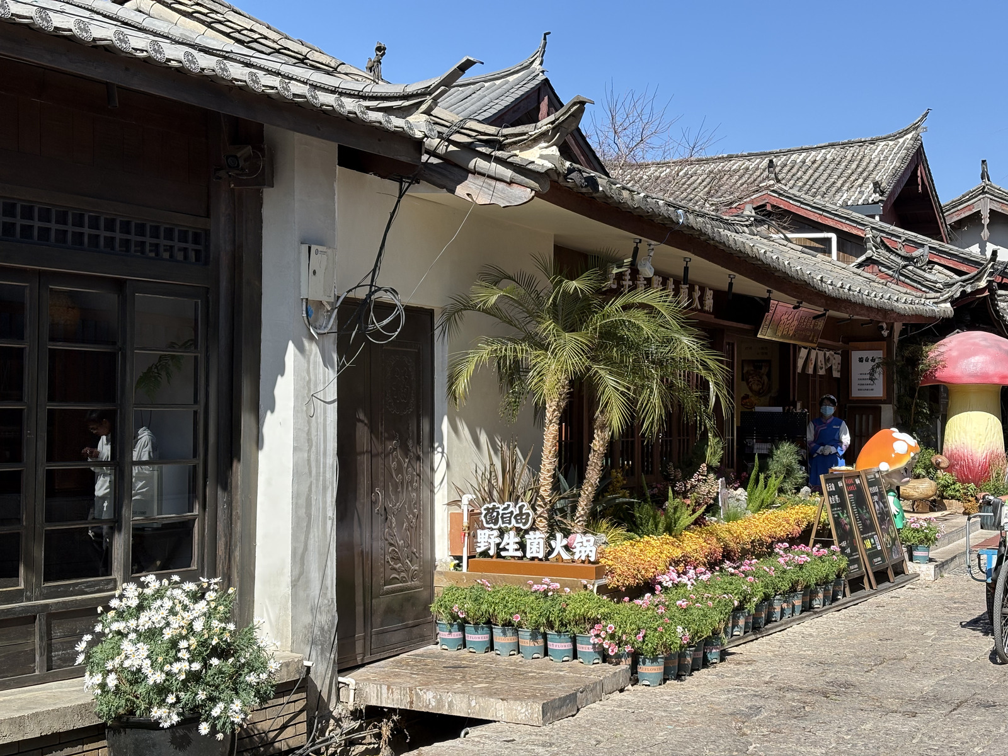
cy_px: 378
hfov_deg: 36.8
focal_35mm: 52
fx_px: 1514
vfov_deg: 28.0
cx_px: 504
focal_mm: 5.96
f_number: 1.6
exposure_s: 1/1667
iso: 32
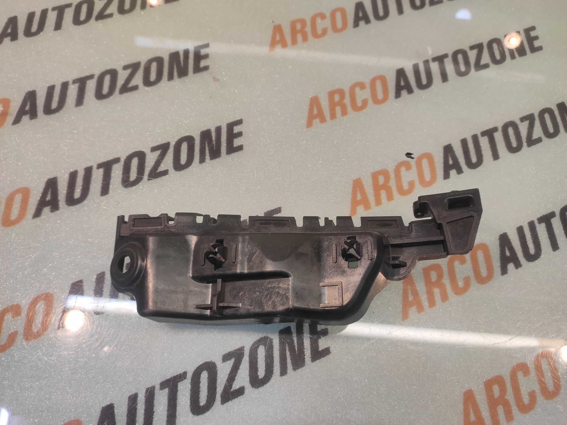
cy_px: 212
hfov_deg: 91.1
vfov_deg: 74.7
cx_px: 284
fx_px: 278
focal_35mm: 17
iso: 106
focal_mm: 4.74
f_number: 1.79
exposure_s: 1/33
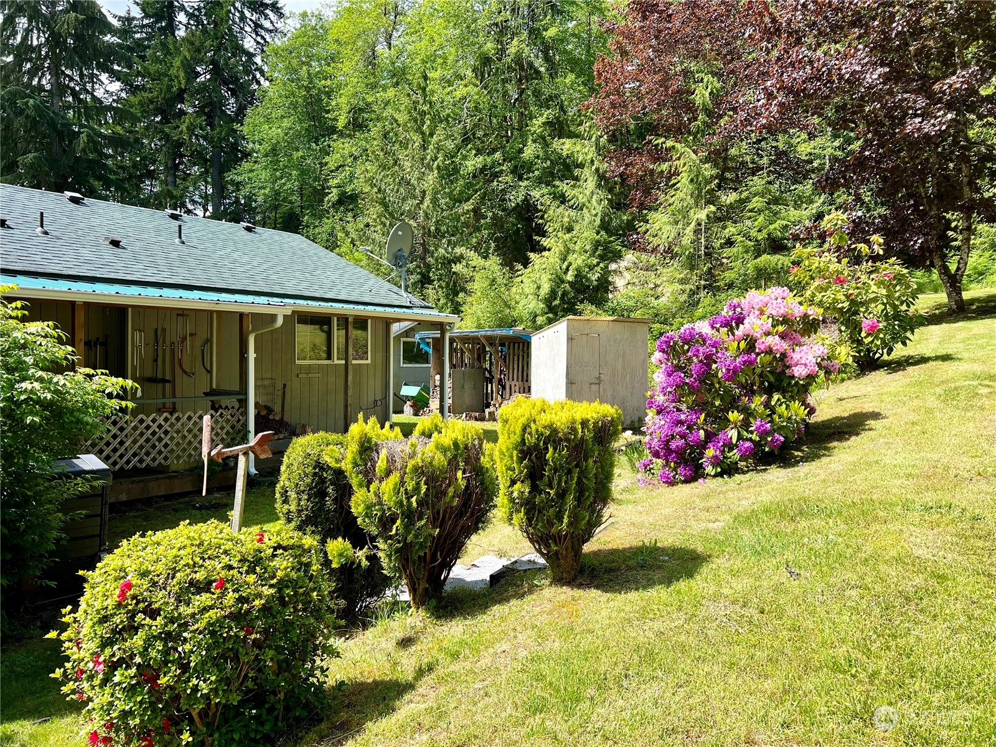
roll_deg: -1.0
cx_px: 498
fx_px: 748
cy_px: 374
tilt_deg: -2.7
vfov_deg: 53.1
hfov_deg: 67.3
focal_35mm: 26
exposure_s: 1/1511
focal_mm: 5.7
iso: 50
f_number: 1.5
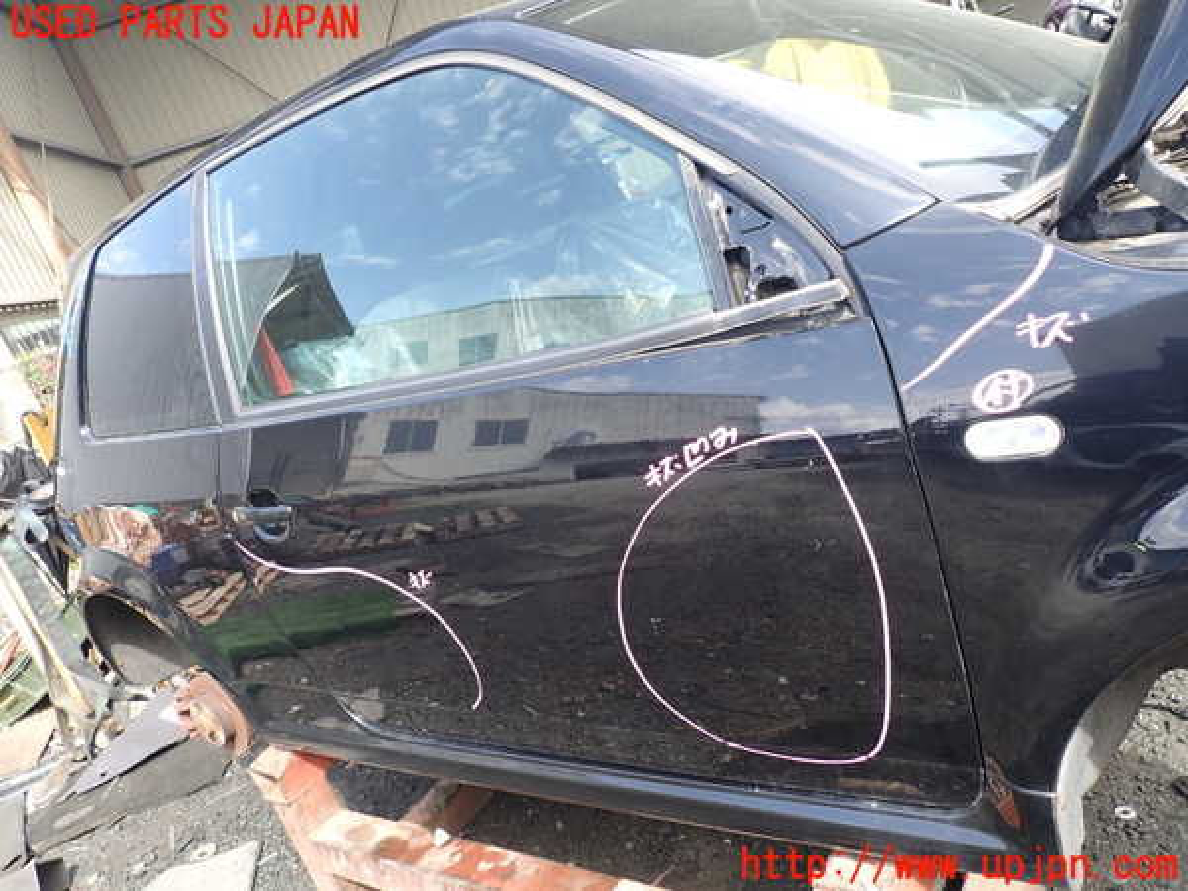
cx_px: 594
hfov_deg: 69.4
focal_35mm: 25
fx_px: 858
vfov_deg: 54.9
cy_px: 446
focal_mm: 4.5
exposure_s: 1/160
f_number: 2.8
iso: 100
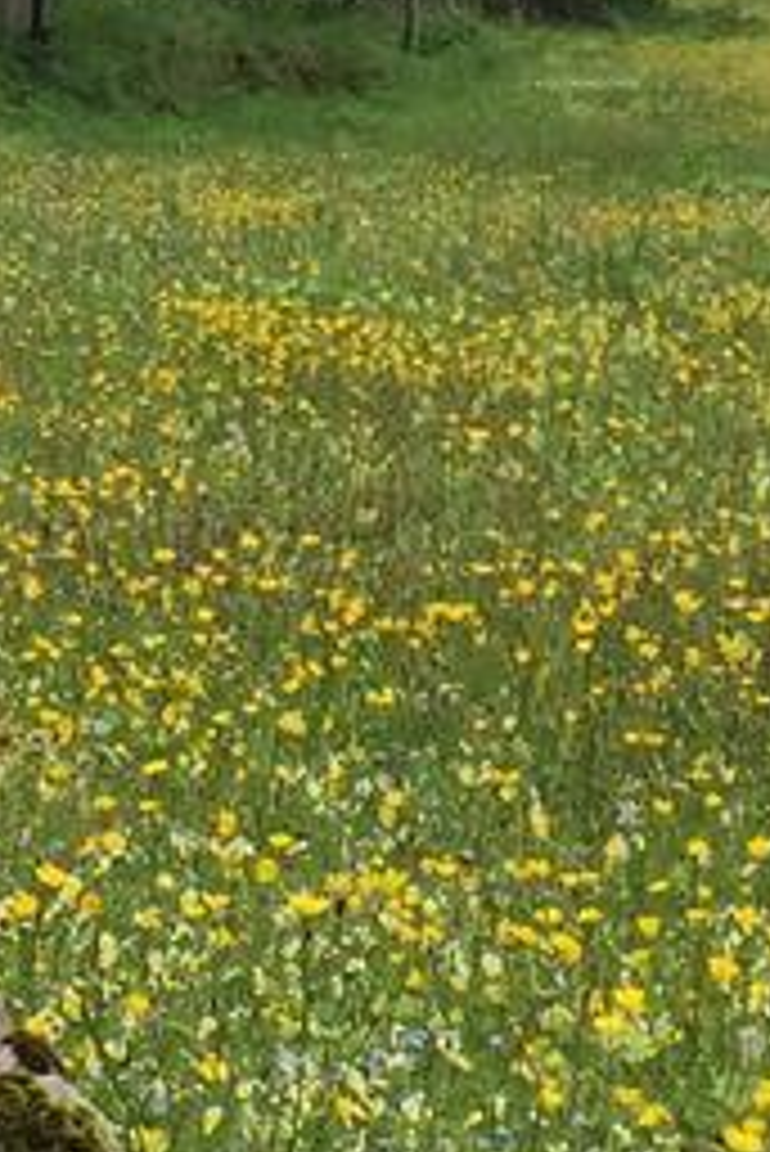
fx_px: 4902
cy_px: 223
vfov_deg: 13.3
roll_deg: -1.9
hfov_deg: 9.0
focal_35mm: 153
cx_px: 653
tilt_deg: -0.9
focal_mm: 4.15
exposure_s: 1/805
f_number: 2.2
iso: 32
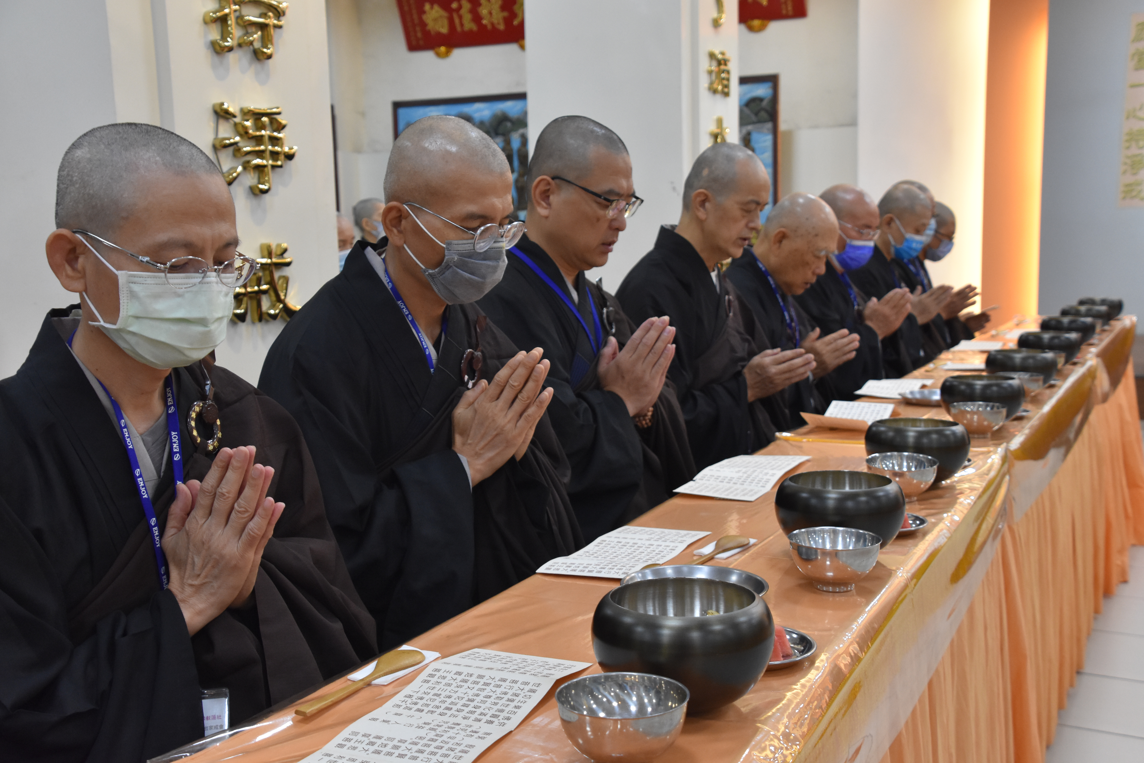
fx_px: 1335
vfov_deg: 31.9
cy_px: 382
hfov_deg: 46.4
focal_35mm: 42
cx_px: 572
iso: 1600
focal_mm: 28
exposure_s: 1/100
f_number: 5
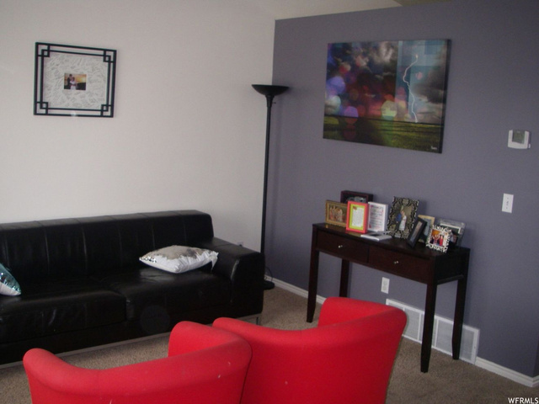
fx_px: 592
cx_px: 270
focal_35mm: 38
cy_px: 202
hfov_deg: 49.0
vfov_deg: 37.7
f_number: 3.3
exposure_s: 1/40
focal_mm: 6.3
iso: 200
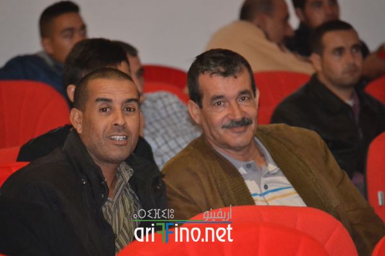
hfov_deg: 6.4
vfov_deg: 4.3
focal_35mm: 322
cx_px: 184
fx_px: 3442
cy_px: 135
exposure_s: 1/60
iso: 3200
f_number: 5.6
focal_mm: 200
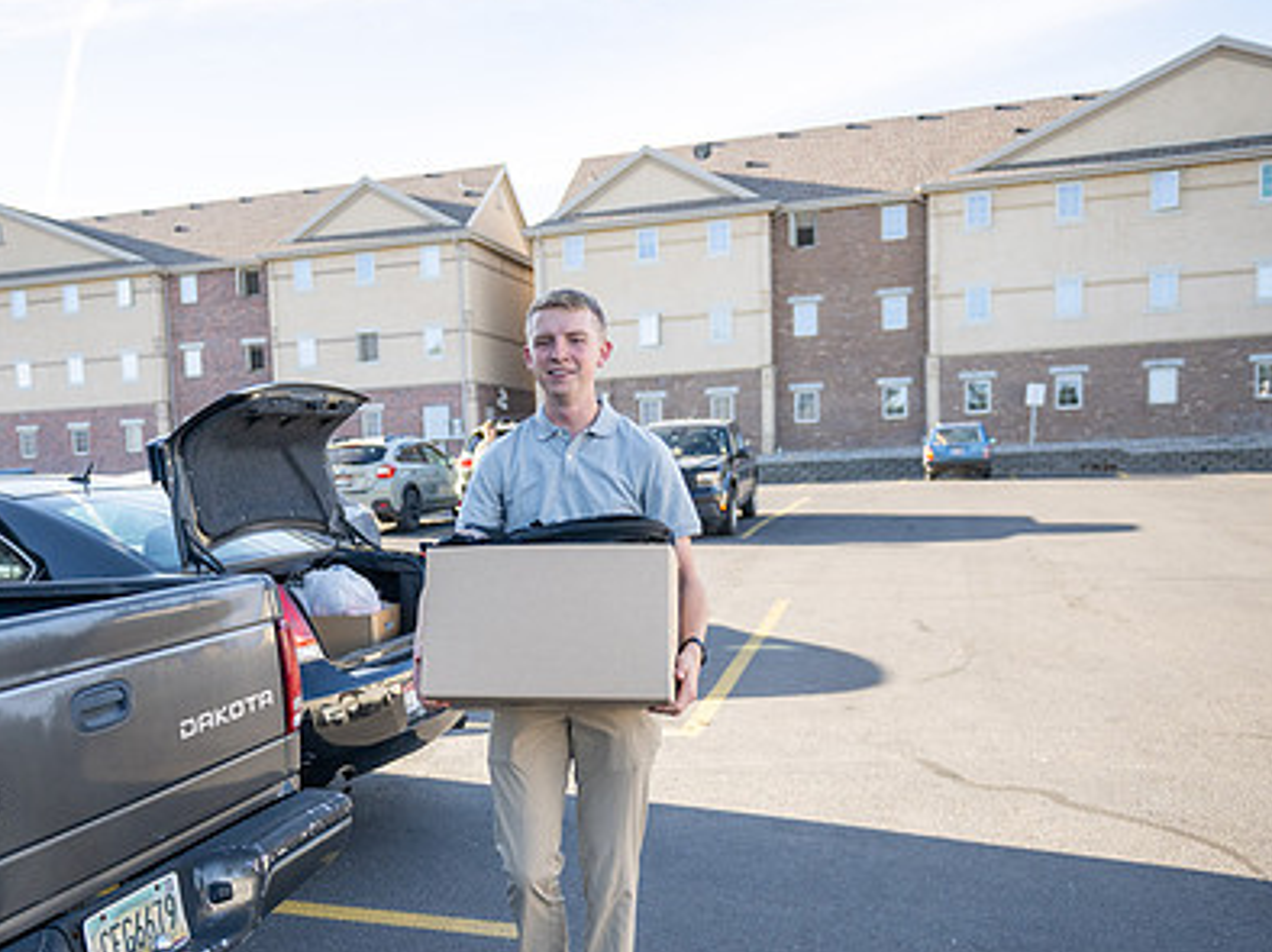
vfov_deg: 41.4
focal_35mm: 34
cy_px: 602
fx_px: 1249
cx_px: 465
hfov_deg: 53.3
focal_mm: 24
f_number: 2.8
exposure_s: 1/1600
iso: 200
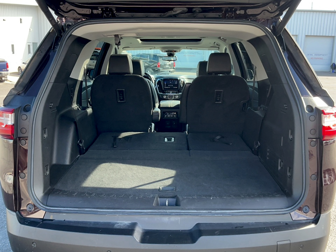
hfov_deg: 60.0
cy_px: 126
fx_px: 291
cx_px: 168
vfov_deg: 46.8
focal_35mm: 30
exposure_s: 1/120
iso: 32
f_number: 1.8
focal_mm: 3
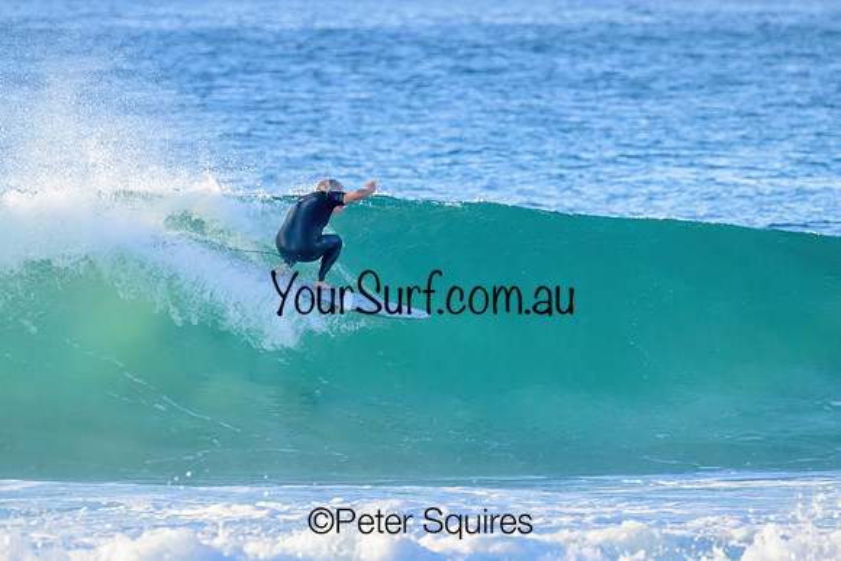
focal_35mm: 699
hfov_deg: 2.9
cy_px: 245
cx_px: 363
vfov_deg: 2.0
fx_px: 16331
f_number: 11
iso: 4500
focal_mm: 610
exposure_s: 1/2000
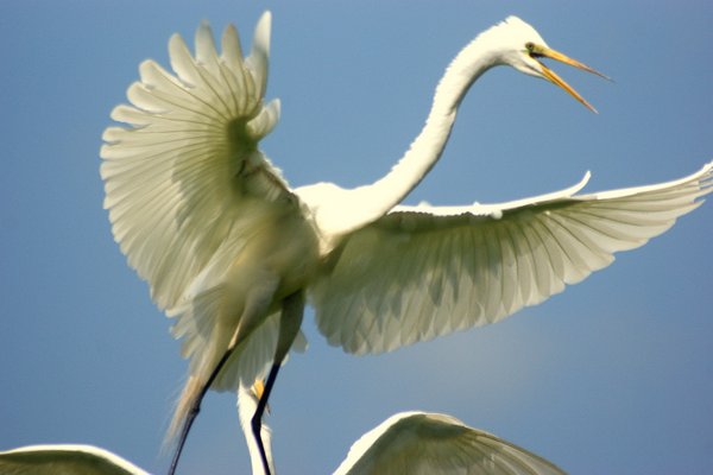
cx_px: 356
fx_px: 8912
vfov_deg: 3.1
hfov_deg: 4.6
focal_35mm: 450
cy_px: 238
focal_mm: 300
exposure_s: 1/4000
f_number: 7.1
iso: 400
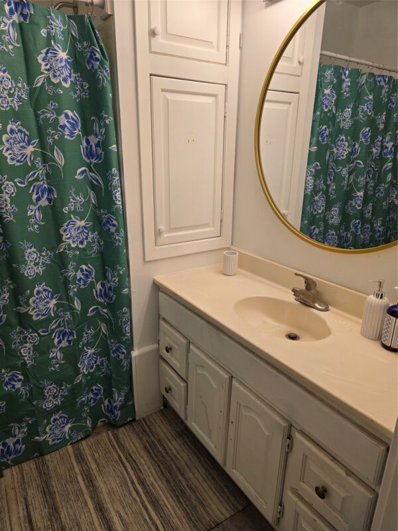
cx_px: 199
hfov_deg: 58.9
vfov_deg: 73.9
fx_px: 353
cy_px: 266
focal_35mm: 23
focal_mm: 6.3
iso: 40
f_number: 1.7
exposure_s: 1/120
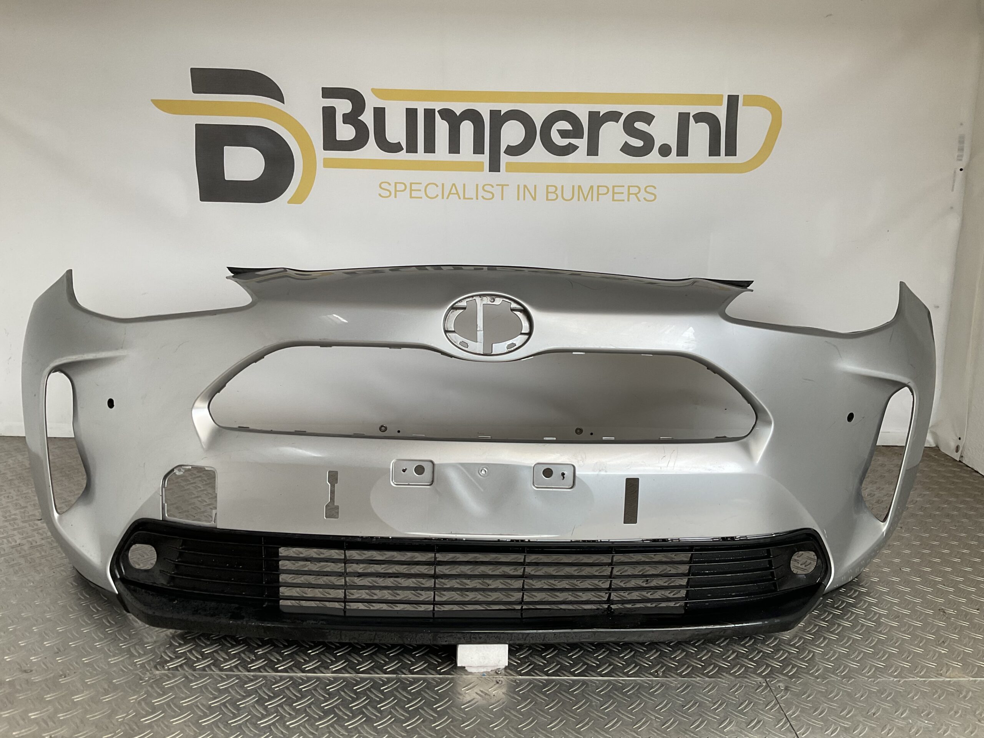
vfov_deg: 48.2
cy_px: 369
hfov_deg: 61.7
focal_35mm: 29
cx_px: 492
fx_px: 824
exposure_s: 1/120
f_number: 1.8
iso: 50
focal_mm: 3
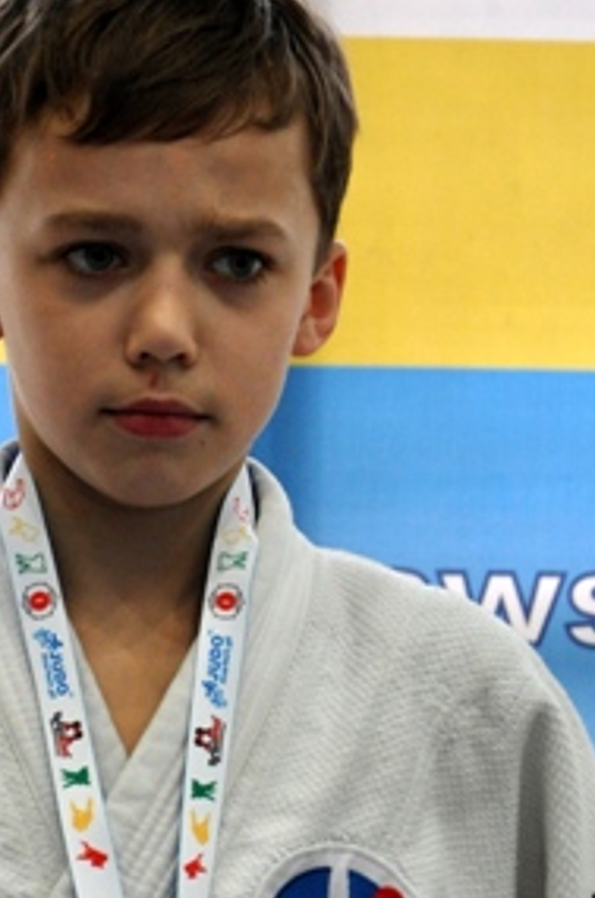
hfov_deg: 3.4
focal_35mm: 403
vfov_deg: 5.1
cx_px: 68
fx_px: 10027
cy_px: 815
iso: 800
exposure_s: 1/50
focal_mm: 98
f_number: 5.6
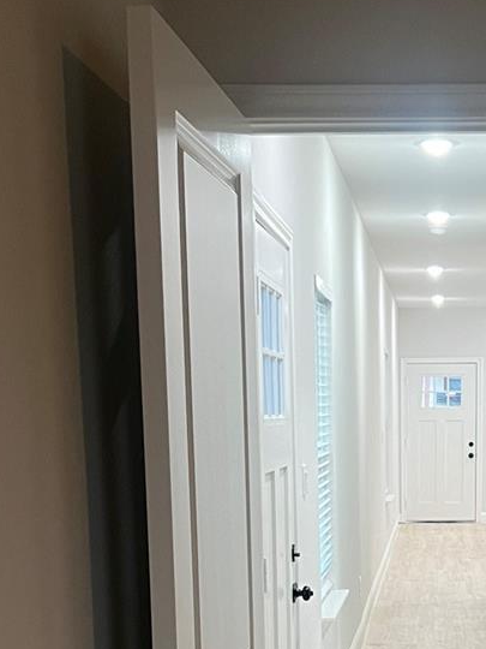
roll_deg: -1.1
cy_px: 636
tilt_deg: -9.4
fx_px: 1385
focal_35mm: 74
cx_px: 428
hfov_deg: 19.6
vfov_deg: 25.2
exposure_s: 1/60
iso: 100
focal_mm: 5.7
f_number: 1.5
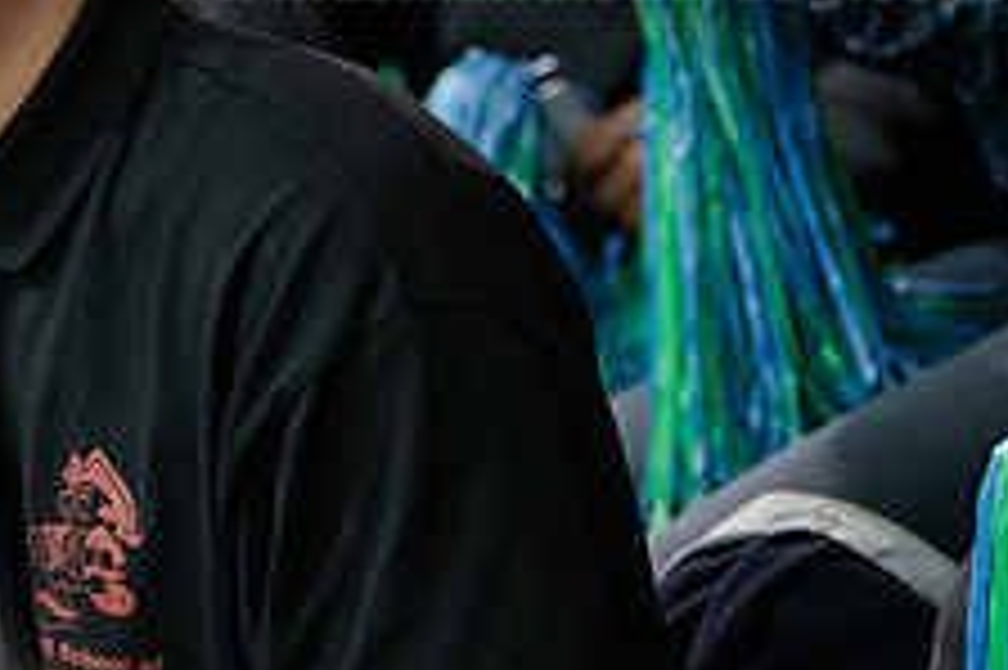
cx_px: -45
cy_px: 74
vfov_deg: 5.3
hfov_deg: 7.9
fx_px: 7246
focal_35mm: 259
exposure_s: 1/200
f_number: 3.2
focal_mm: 100
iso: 5000
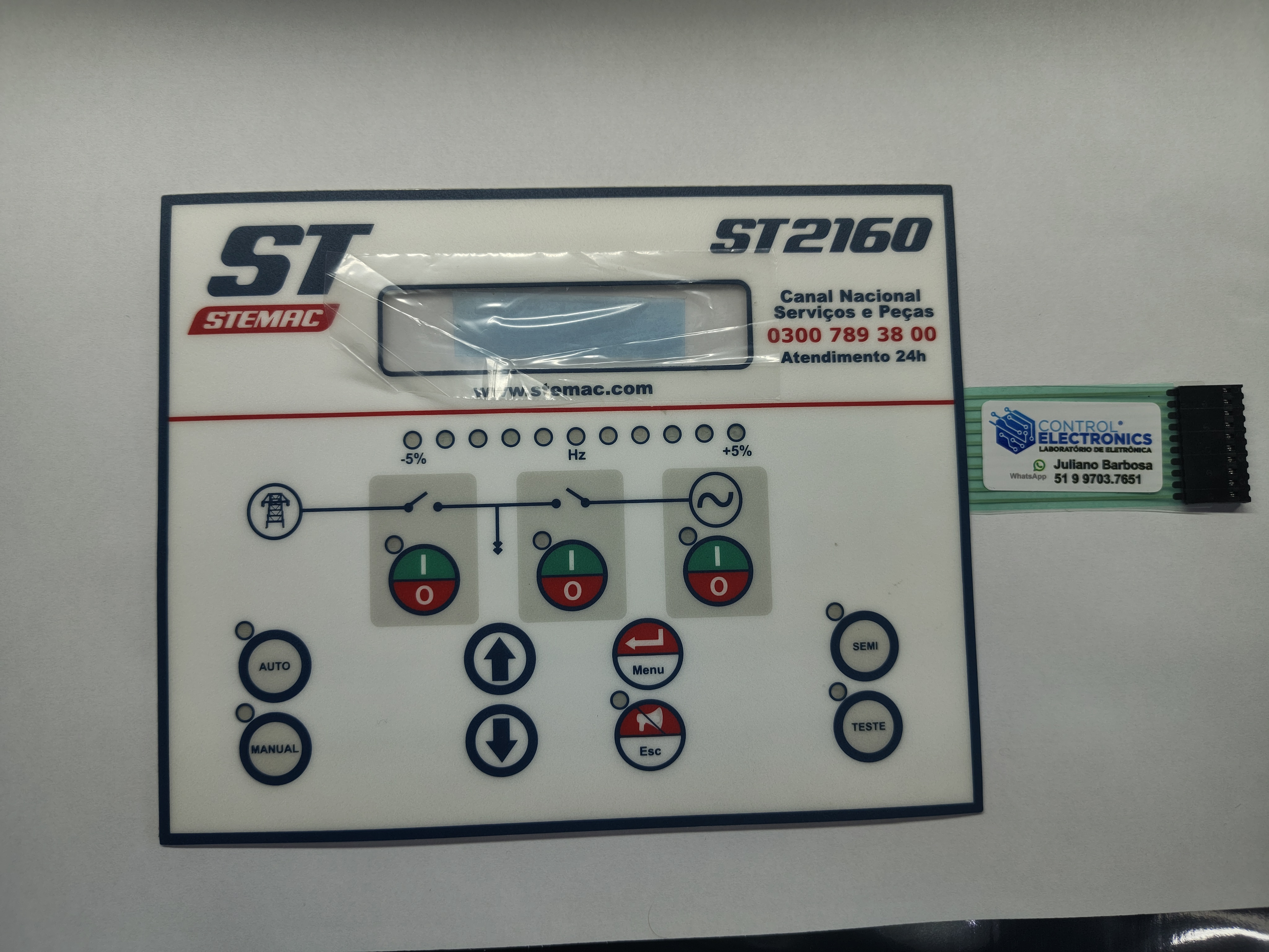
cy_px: 476
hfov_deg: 71.6
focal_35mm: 24
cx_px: 634
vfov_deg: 56.8
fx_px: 880
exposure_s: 1/160
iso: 100
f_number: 1.8
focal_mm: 5.56
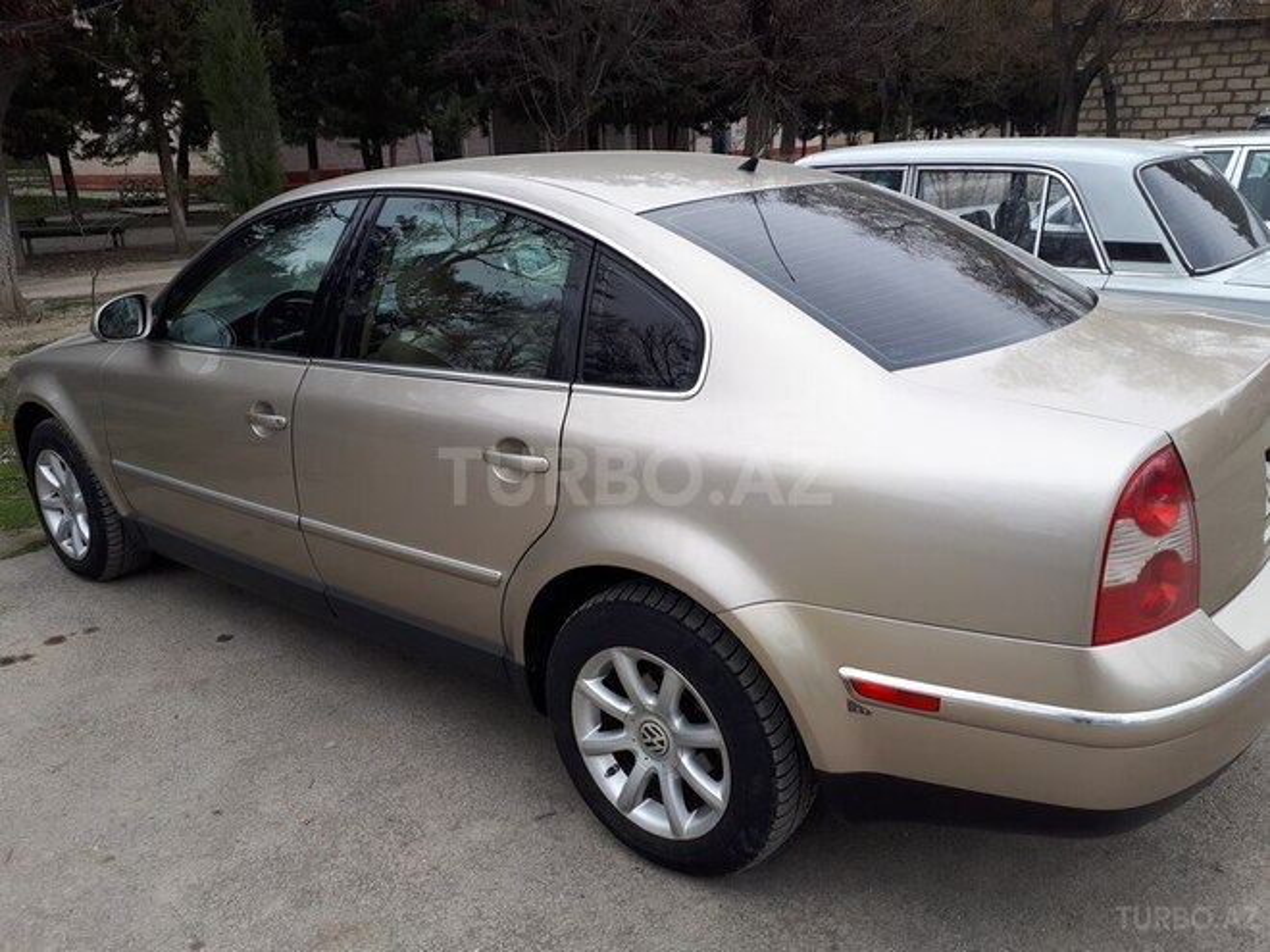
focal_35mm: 27
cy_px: 476
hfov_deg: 65.3
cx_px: 635
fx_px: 991
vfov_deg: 51.4
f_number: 1.9
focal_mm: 3.6
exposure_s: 1/380
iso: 40
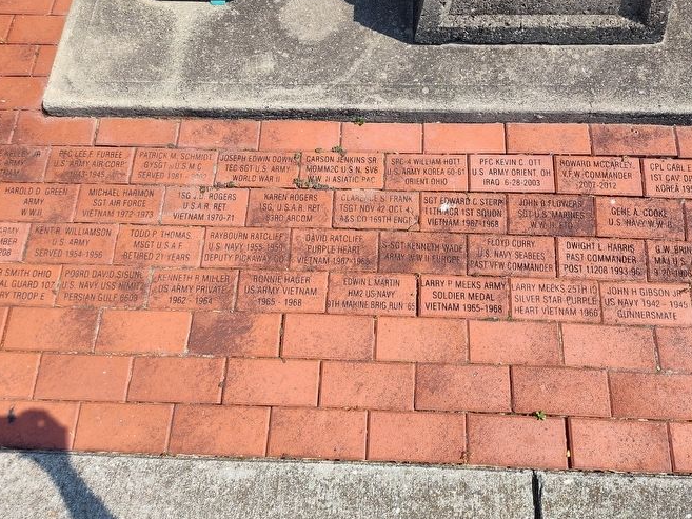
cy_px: 254
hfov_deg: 63.3
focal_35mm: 28
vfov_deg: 49.8
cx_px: 381
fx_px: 560
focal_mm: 5.56
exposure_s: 1/926
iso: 100
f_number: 1.8
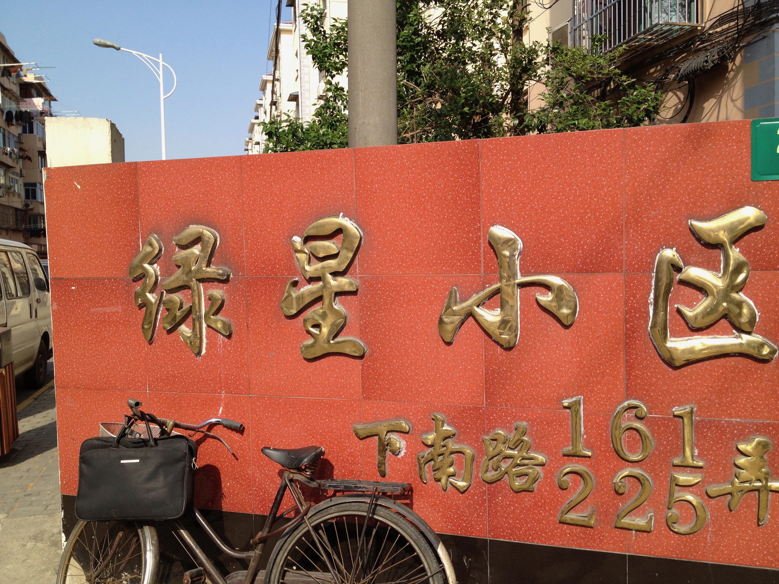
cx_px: 390
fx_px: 788
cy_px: 292
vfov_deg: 40.7
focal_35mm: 35
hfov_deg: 52.6
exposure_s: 1/1151
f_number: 2.4
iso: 64
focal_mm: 4.28
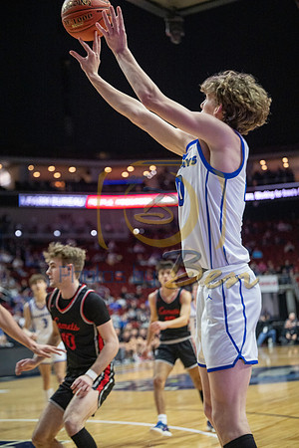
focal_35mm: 70
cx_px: 150
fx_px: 872
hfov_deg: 19.5
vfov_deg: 28.8
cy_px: 224
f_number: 2.8
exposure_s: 1/1250
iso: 2500
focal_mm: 70
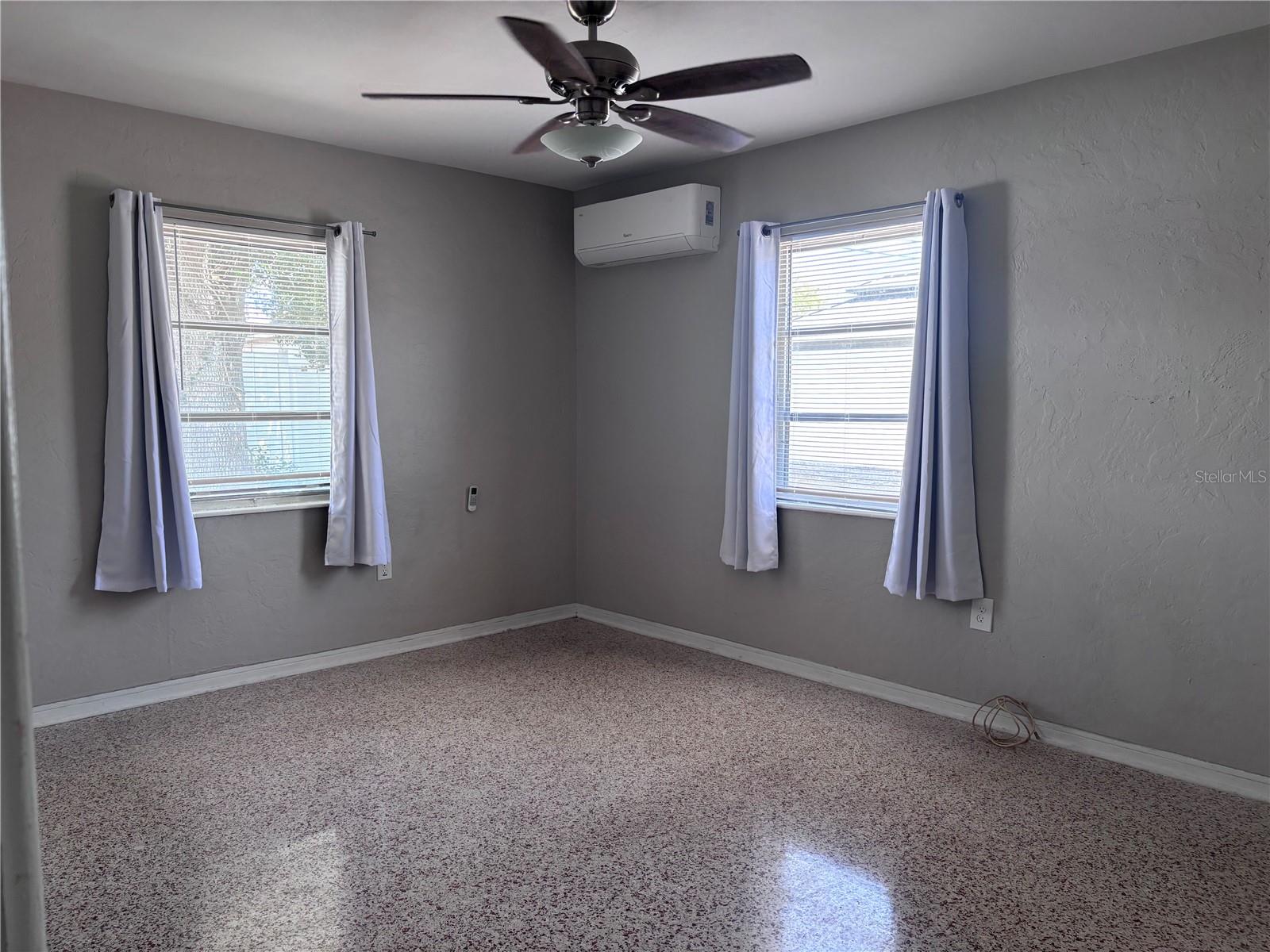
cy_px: 476
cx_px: 635
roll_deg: +0.1
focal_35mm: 26
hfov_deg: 67.3
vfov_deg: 53.1
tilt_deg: -5.1
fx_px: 954
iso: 100
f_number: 1.6
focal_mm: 5.96
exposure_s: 1/60
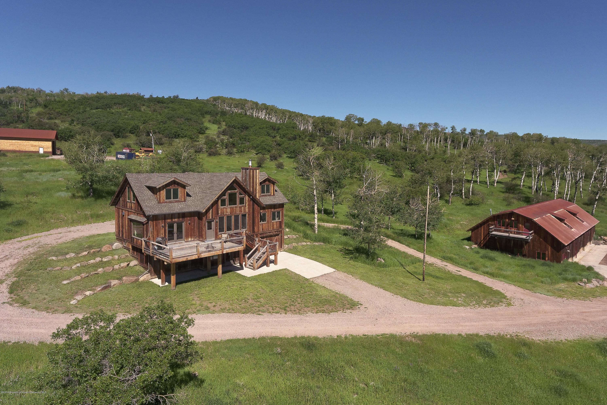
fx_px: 607
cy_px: 202
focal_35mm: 36
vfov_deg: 36.9
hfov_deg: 53.1
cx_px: 304
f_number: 10
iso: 100
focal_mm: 36
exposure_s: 1/60
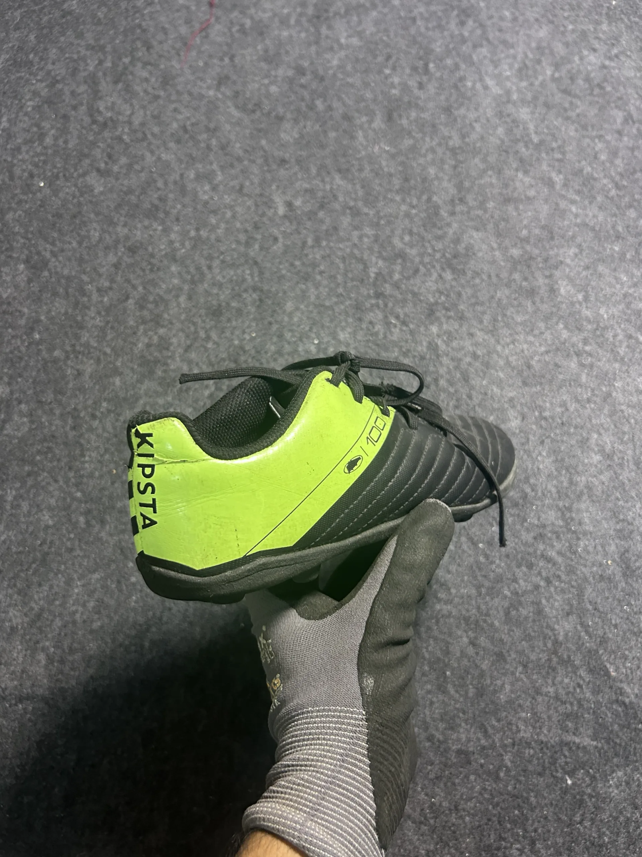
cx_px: 321
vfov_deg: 67.3
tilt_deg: -47.3
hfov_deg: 53.1
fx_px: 643
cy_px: 428
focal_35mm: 26
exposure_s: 1/50
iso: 250
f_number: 1.5
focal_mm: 5.7
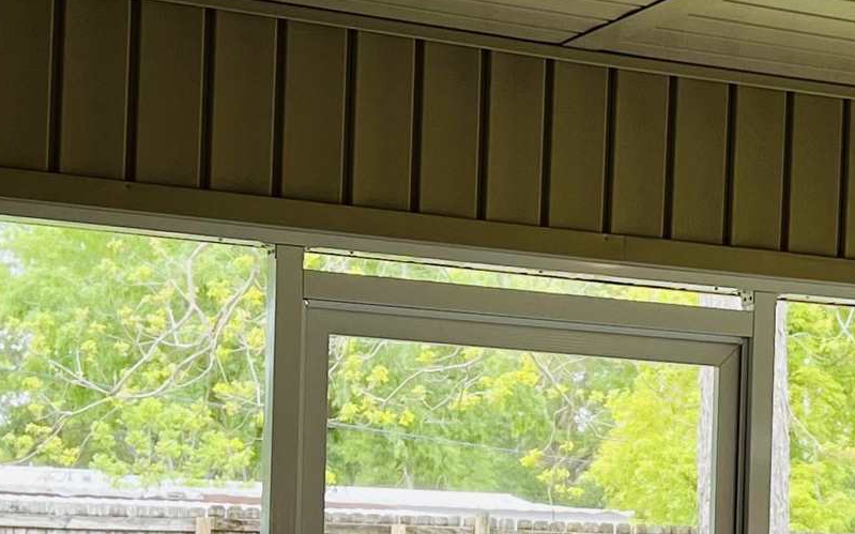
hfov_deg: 19.5
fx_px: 2469
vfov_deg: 12.2
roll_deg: -1.6
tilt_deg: -0.4
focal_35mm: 106
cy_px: 577
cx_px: 671
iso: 32
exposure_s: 1/130
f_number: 1.5
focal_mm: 5.7
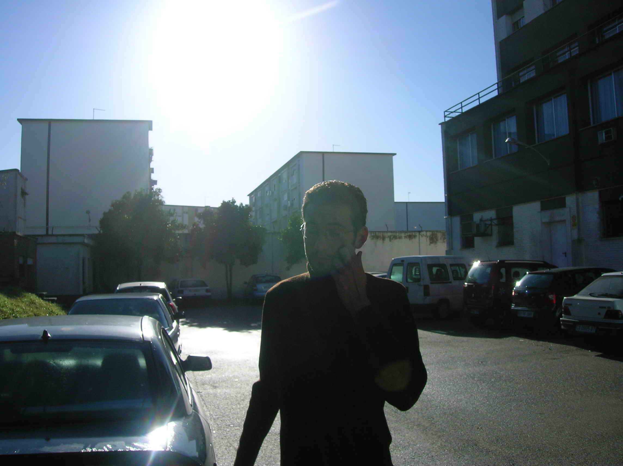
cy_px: 233
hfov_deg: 54.0
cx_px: 312
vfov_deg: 41.7
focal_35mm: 34
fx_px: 611
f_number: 4.9
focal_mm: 5.7
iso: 50
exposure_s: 1/894
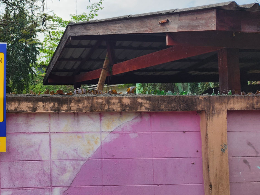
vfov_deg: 29.1
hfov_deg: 34.6
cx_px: -1
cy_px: 90
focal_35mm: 50
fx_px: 376
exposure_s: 1/1681
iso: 20
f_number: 1.8
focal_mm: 5.4
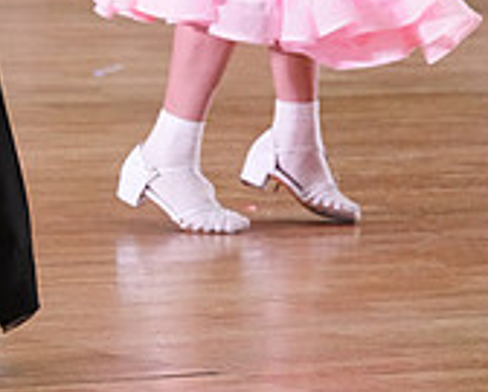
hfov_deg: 4.7
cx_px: 92
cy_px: -151
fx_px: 5946
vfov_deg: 3.8
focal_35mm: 411
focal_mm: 127
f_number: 6.3
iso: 4000
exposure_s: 1/200
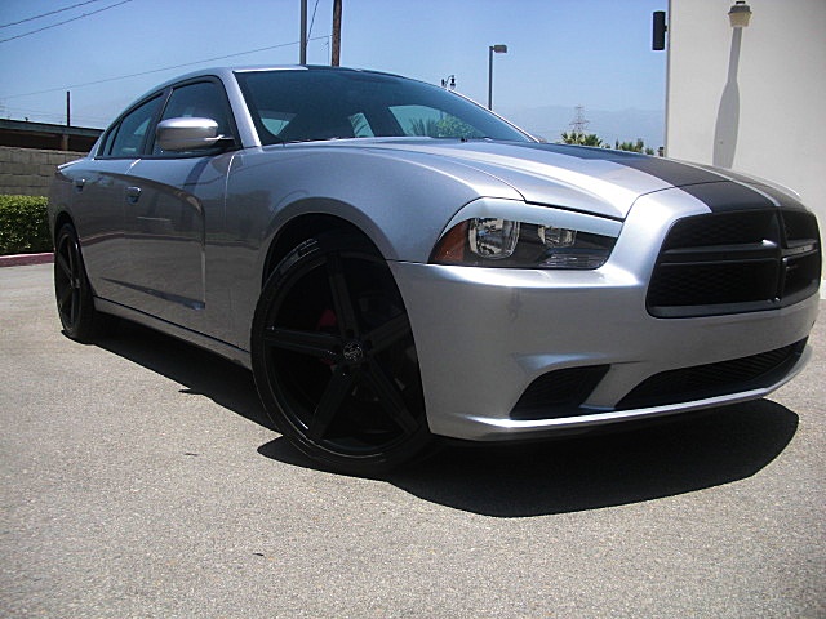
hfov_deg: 51.4
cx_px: 413
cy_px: 310
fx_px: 859
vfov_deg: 39.7
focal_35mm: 36
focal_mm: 6.3
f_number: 2.8
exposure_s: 1/800
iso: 50
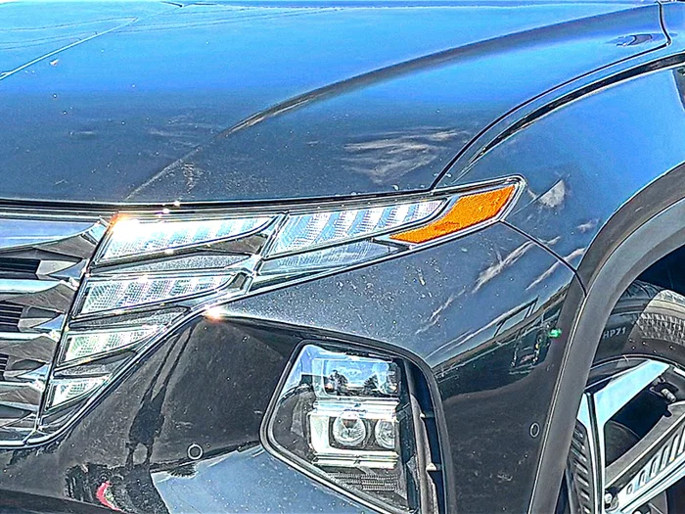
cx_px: 342
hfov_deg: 19.6
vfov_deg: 14.8
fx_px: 1979
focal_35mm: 100
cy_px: 257
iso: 80
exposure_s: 1/1479
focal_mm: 6.86
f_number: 1.78
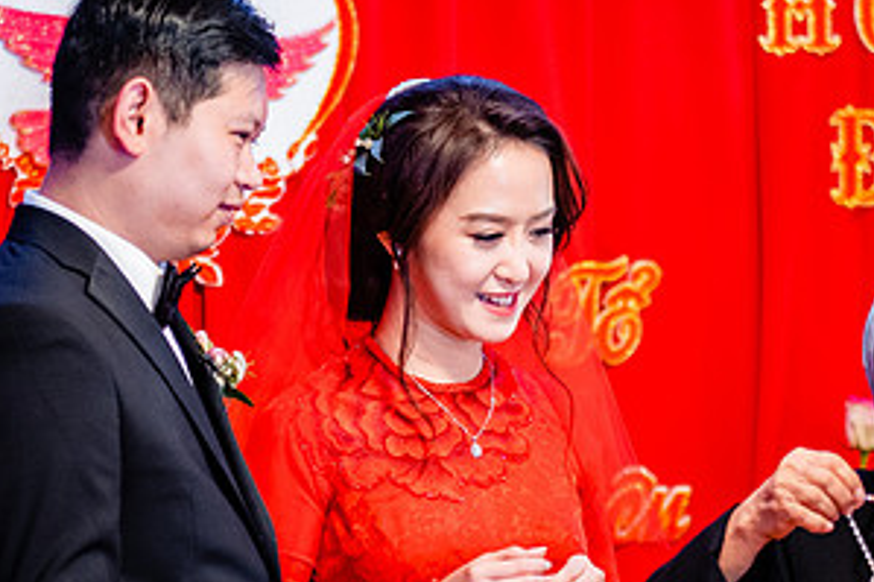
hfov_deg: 11.1
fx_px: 4513
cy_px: 434
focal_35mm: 186
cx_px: 437
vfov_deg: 7.4
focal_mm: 56
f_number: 1.2
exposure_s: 1/160
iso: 800
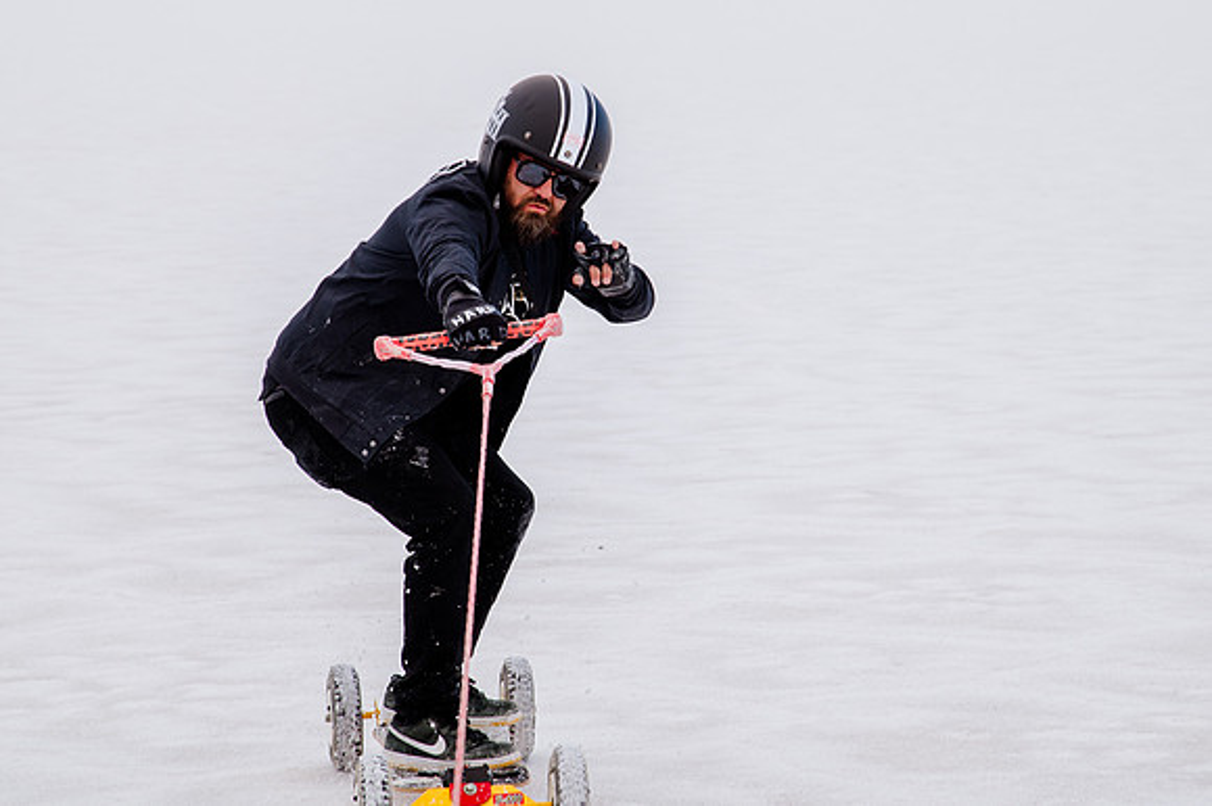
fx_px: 4636
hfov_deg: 14.9
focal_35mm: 138
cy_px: 343
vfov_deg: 9.9
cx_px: 606
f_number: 8
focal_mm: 120
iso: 100
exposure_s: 1/320
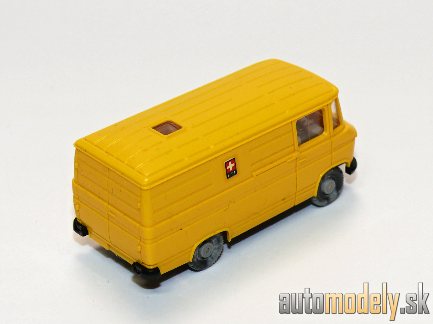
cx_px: 216
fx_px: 1376
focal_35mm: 110
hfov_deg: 17.9
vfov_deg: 13.5
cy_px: 162
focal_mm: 14
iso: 100
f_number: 4
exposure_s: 1/30
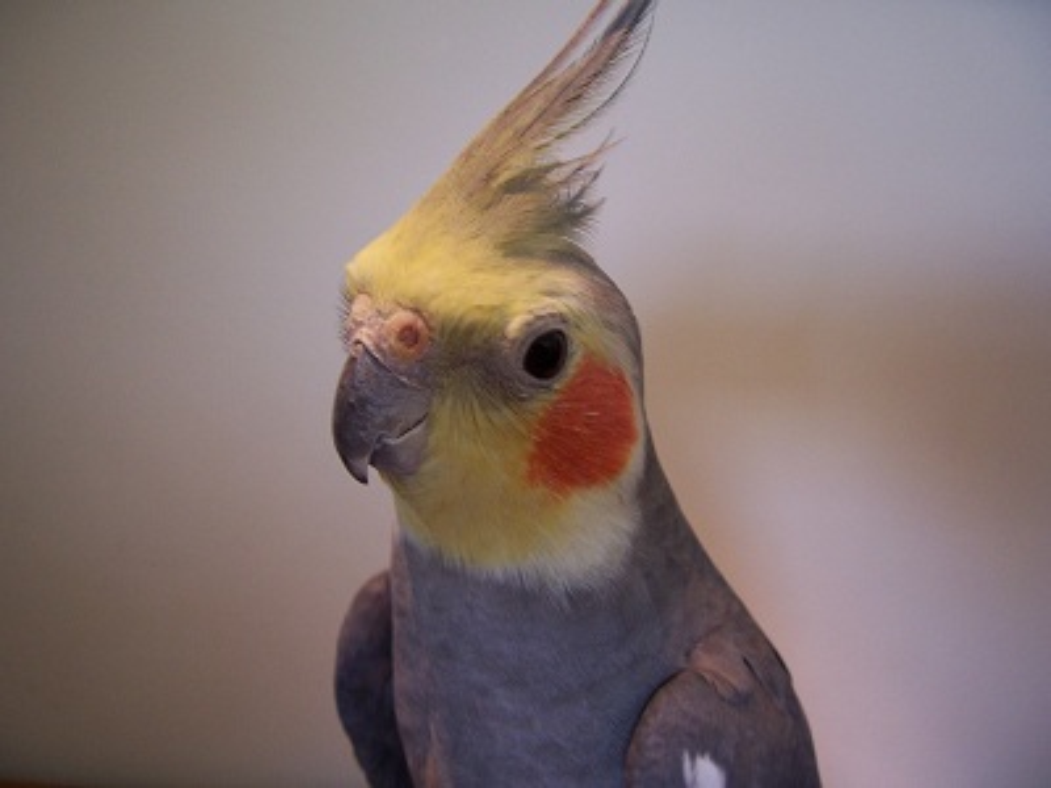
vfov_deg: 39.7
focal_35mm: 36
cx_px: 526
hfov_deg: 51.4
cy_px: 394
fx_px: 1093
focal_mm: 6
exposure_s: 1/30
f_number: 3
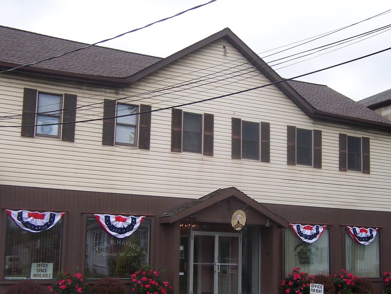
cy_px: 174
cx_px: 184
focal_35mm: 52
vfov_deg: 28.0
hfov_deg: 36.8
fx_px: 587
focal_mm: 6.7
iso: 80
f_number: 4
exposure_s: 1/350
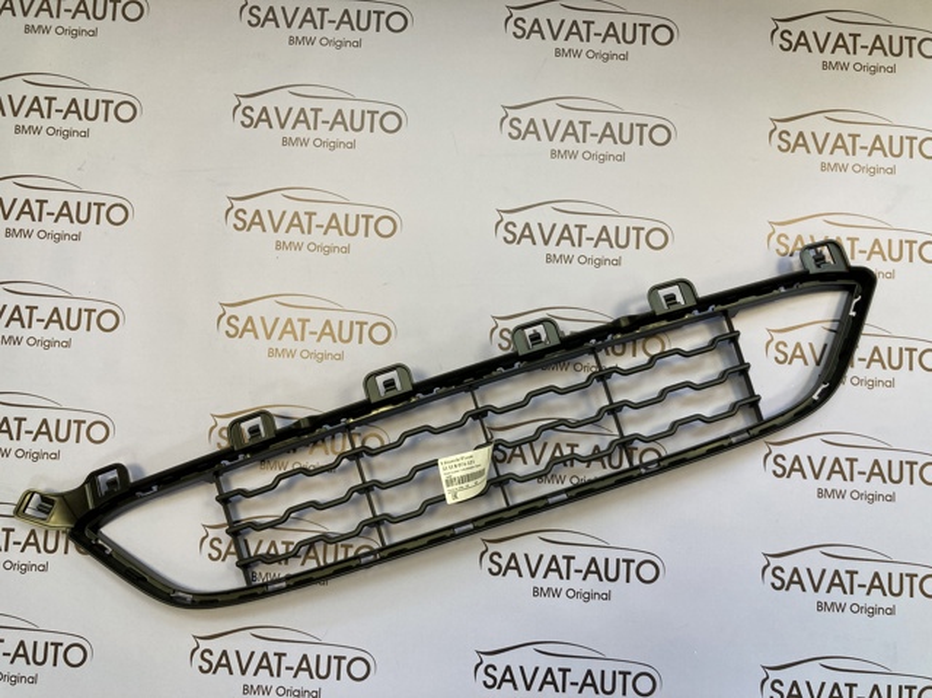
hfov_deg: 63.5
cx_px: 466
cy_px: 349
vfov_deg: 49.7
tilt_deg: -85.9
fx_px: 753
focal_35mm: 28
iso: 64
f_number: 1.8
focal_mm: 3.99
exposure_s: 1/50
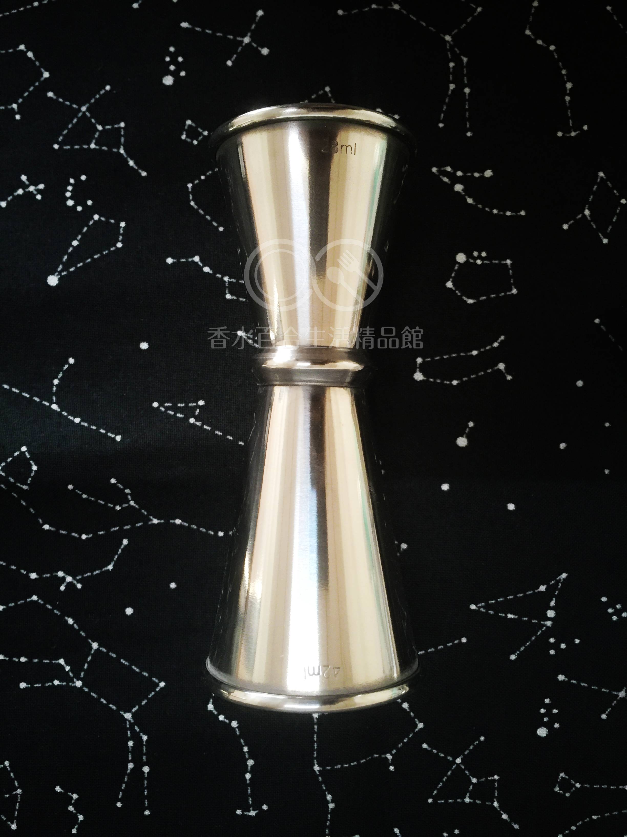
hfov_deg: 48.2
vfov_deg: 61.7
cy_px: 418
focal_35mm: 29
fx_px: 700
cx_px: 314
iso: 160
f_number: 2.2
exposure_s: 1/30
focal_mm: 4.15
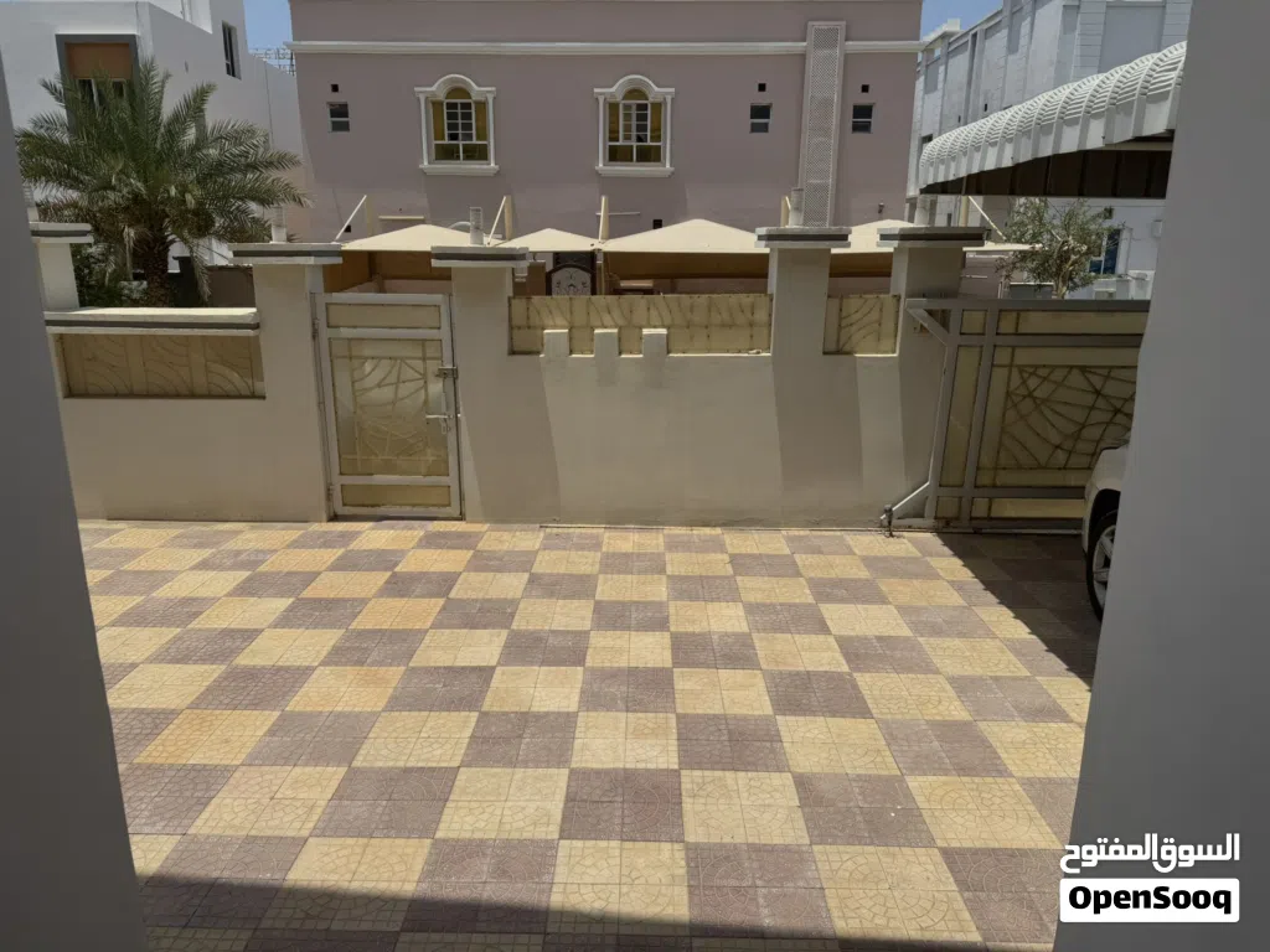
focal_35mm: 24
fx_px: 881
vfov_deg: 56.8
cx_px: 635
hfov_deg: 71.6
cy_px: 476
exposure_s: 1/10417
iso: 80
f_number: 1.78
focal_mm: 6.76
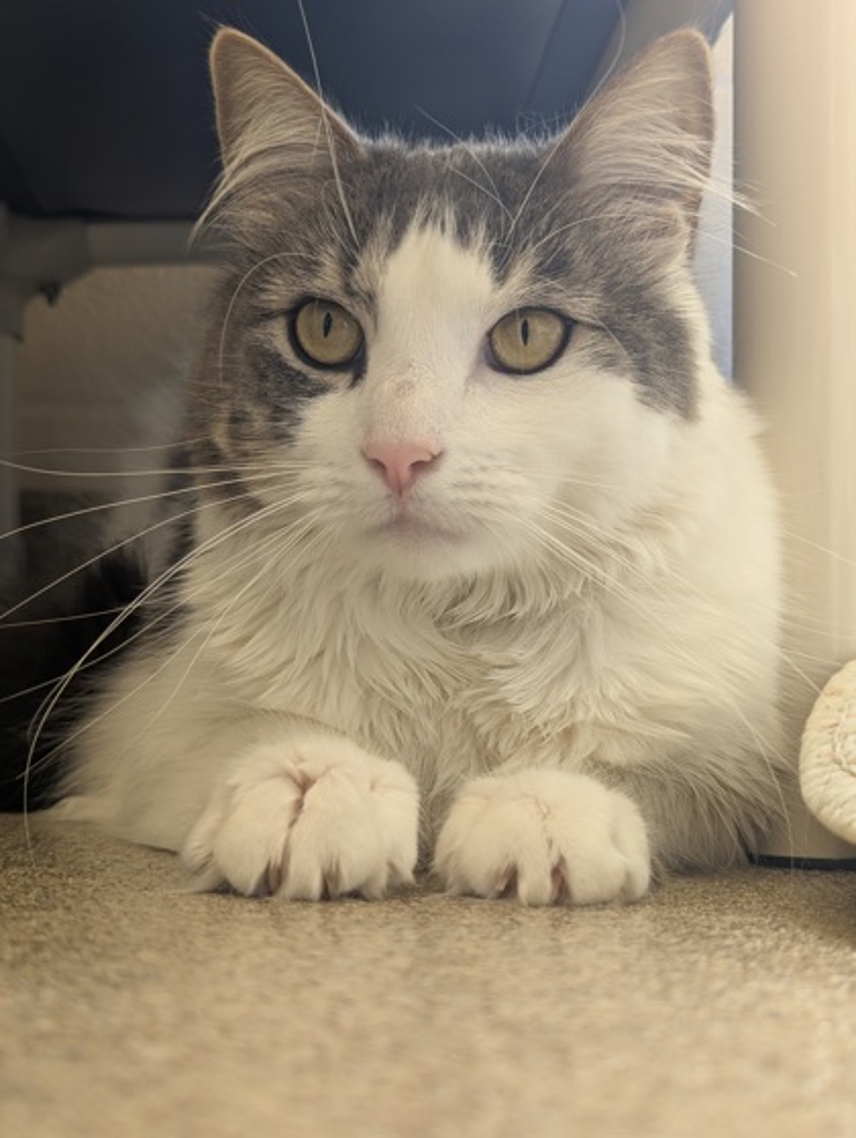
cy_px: 569
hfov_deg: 30.3
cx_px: 428
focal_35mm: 48
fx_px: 1579
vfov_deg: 39.6
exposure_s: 1/40
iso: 59
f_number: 1.85
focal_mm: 6.81
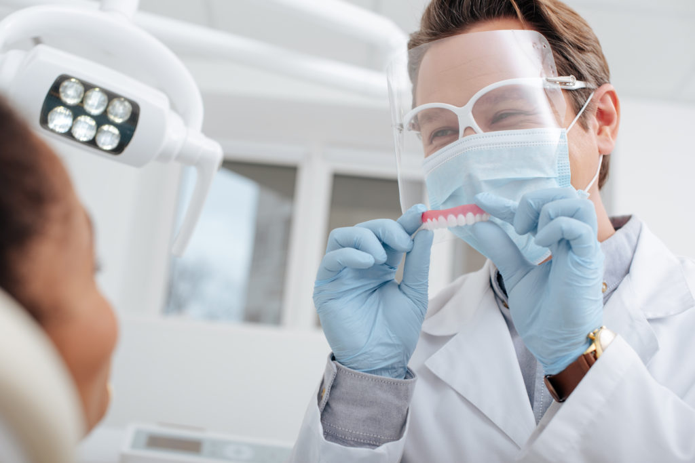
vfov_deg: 27.0
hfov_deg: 39.6
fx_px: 965
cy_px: 232
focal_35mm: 50
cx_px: 348
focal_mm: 50
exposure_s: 1/200
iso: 100
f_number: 4.5
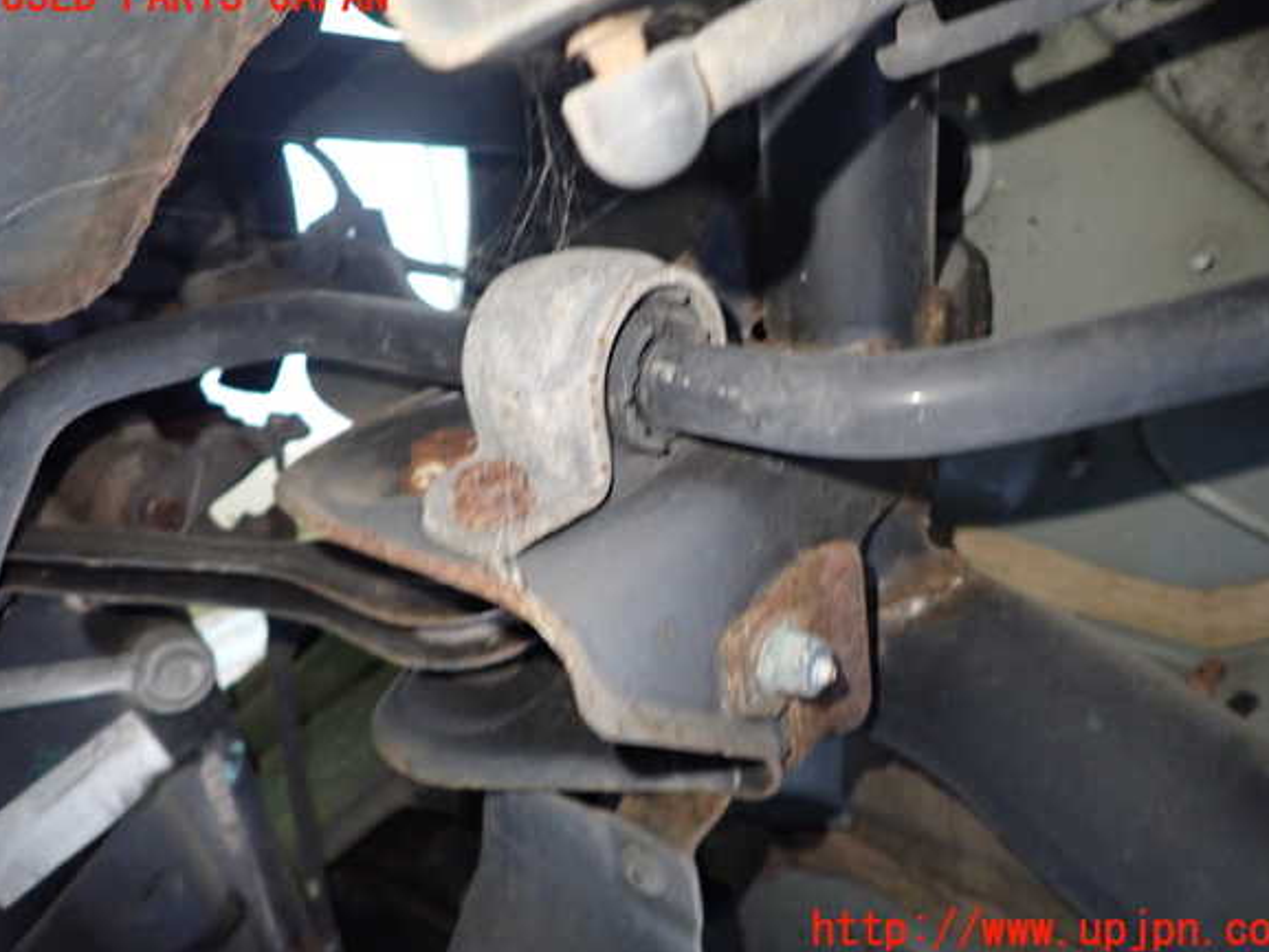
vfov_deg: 53.1
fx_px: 953
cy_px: 464
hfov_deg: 67.3
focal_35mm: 26
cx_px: 649
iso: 640
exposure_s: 1/30
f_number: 2
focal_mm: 4.5
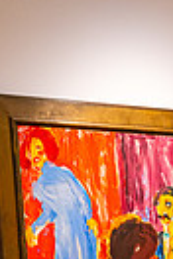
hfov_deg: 12.2
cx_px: 279
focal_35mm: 106
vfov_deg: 16.8
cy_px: 428
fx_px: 764
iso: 5000
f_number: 4.5
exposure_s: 1/40
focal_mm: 31
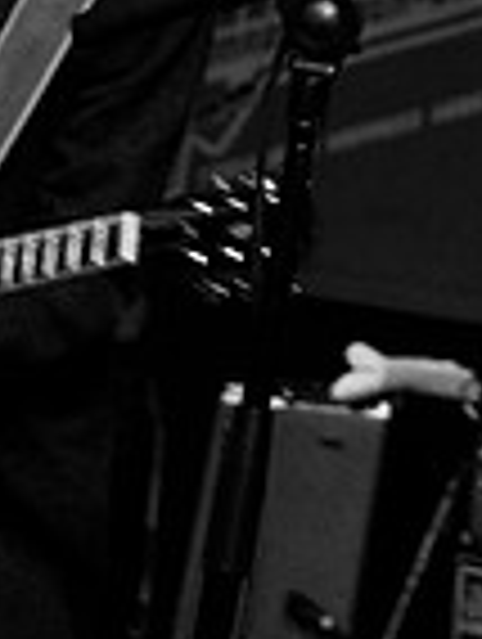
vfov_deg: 11.1
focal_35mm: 176
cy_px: -52
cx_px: 622
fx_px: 3258
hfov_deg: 8.3
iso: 1250
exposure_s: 1/125
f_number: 2.8
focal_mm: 30
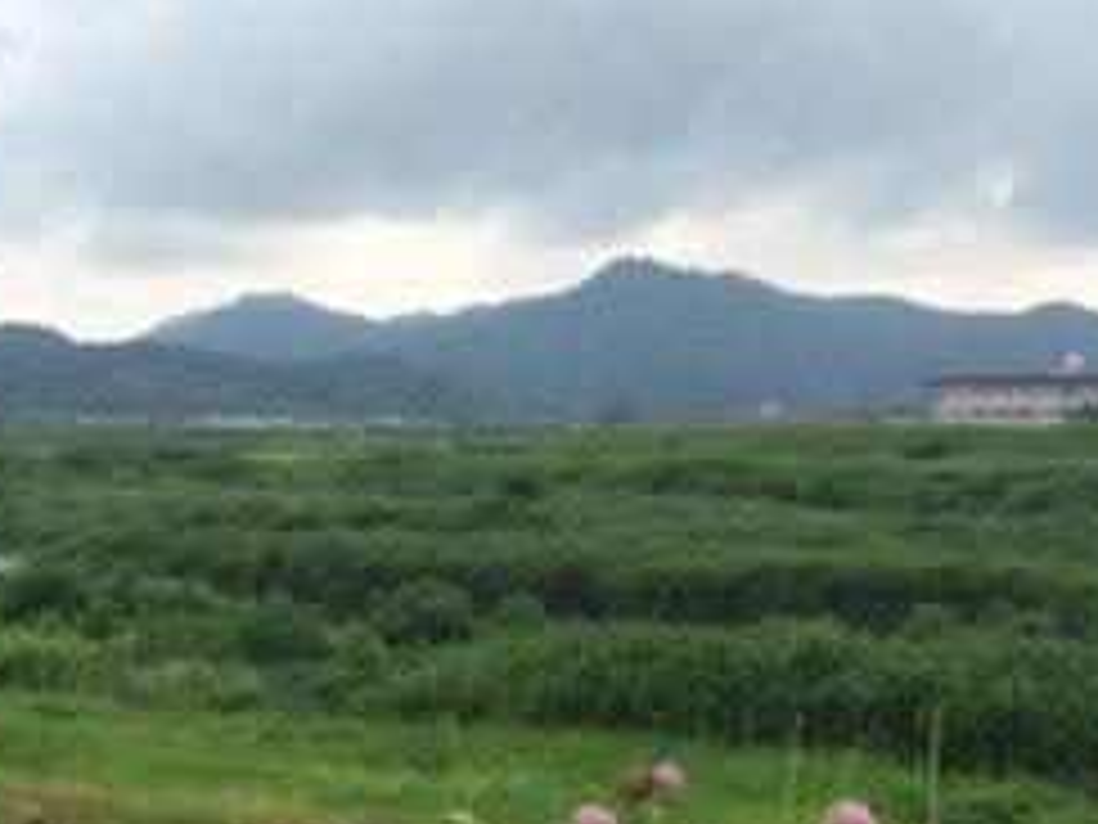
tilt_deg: -7.3
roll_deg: -0.7
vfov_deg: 19.1
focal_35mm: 76
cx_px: 292
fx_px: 2411
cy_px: 711
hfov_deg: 25.4
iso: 32
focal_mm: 4.15
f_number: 2.2
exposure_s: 1/1109
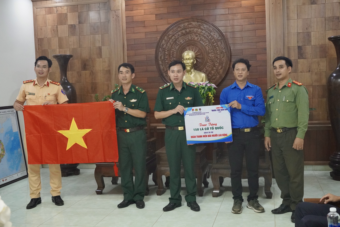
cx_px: 170
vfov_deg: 30.9
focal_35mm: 44
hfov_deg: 45.0
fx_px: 411
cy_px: 114
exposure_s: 1/160
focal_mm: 29
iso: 5000
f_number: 4
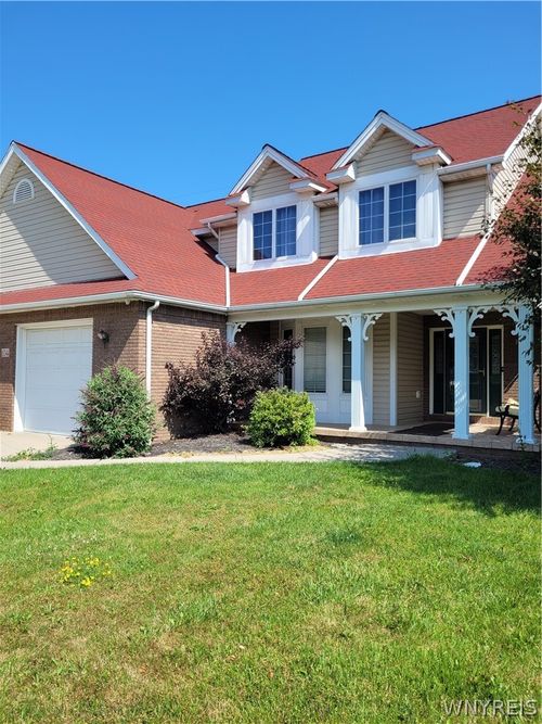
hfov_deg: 53.0
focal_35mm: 26
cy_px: 362
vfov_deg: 67.3
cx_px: 271
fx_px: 543
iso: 40
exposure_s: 1/1601
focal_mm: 5.4
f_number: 1.8
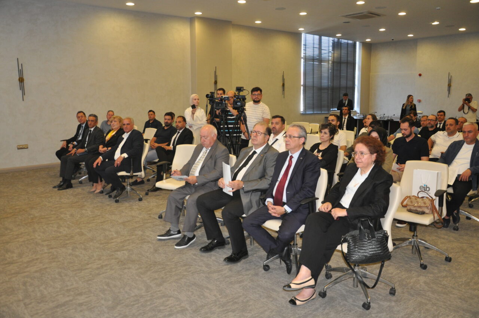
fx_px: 419
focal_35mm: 32
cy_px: 159
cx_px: 240
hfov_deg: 59.6
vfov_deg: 41.6
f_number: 3.8
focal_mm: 21
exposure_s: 1/60
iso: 800
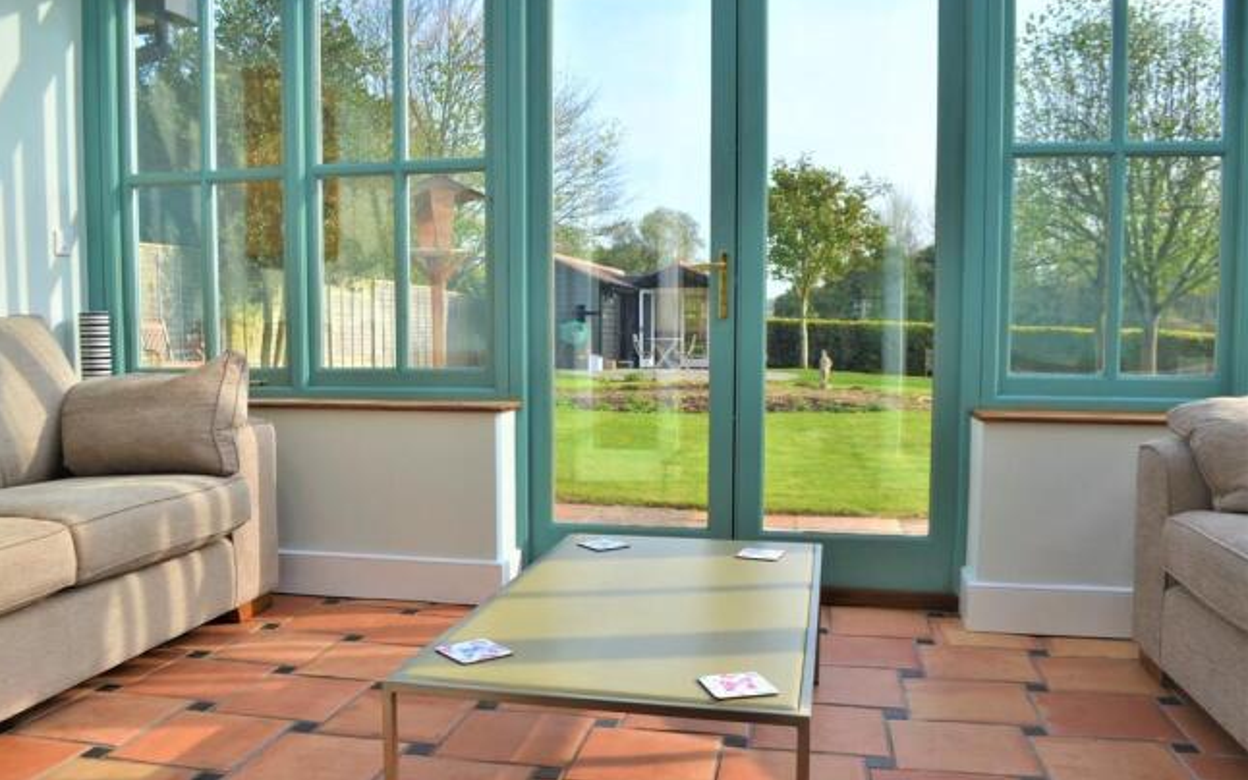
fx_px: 1055
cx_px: 617
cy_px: 401
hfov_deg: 61.2
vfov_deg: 40.6
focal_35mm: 31
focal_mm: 20
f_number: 7.1
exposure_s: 1/200
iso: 100
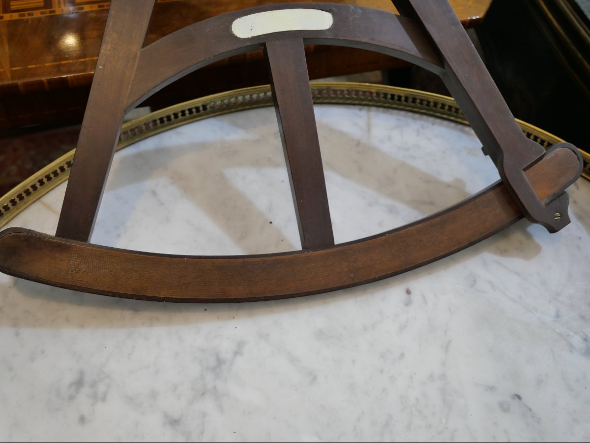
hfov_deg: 51.4
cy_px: 222
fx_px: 614
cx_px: 295
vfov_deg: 39.7
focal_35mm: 36
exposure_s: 1/60
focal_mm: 18
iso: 800
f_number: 3.9
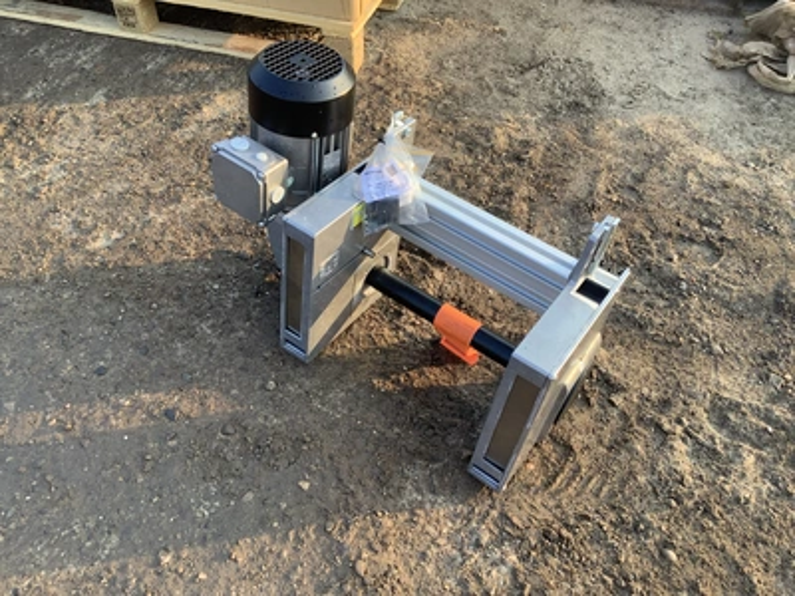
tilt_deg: -50.1
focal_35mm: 31
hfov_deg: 58.4
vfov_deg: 45.4
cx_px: 398
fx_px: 712
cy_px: 298
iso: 25
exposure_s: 1/100
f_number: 2.4
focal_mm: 3.3
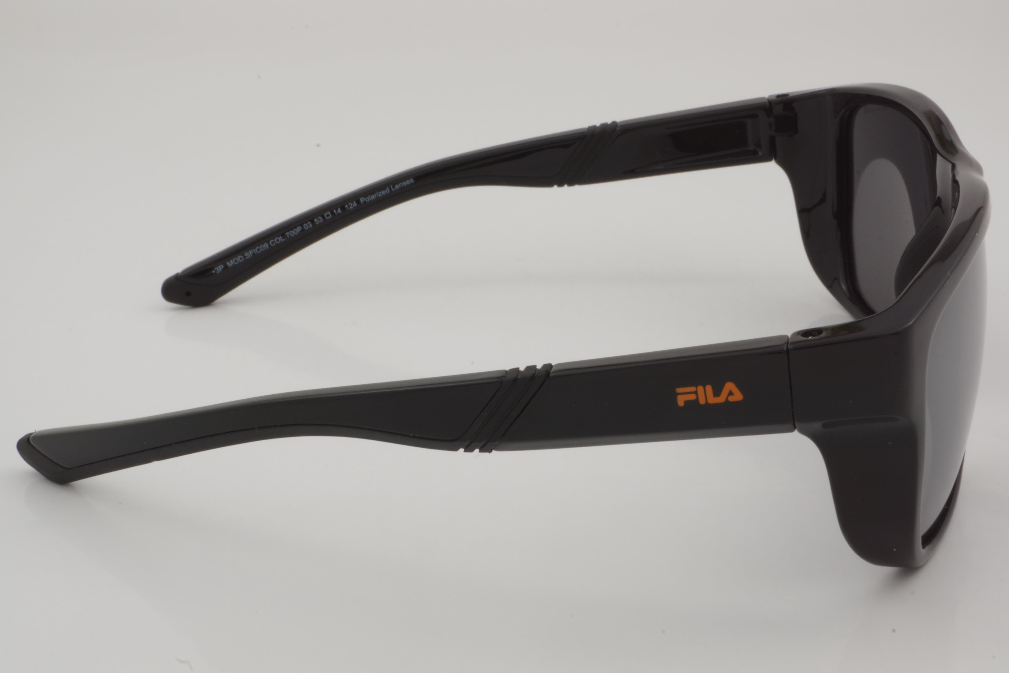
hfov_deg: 33.4
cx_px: 504
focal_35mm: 60
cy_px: 336
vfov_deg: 22.6
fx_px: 1682
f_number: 32
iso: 100
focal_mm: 40
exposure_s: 1/3
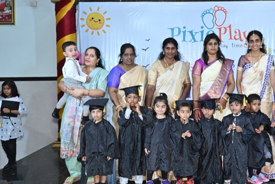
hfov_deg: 47.6
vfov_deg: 33.4
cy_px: 82
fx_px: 305
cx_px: 187
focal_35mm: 40
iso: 1250
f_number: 7.1
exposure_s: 1/160
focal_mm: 29
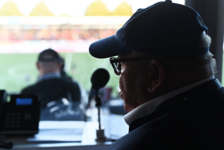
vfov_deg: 27.0
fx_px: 311
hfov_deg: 39.6
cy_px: 75
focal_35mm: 50
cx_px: 112
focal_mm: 50
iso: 1600
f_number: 2.8
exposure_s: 1/800
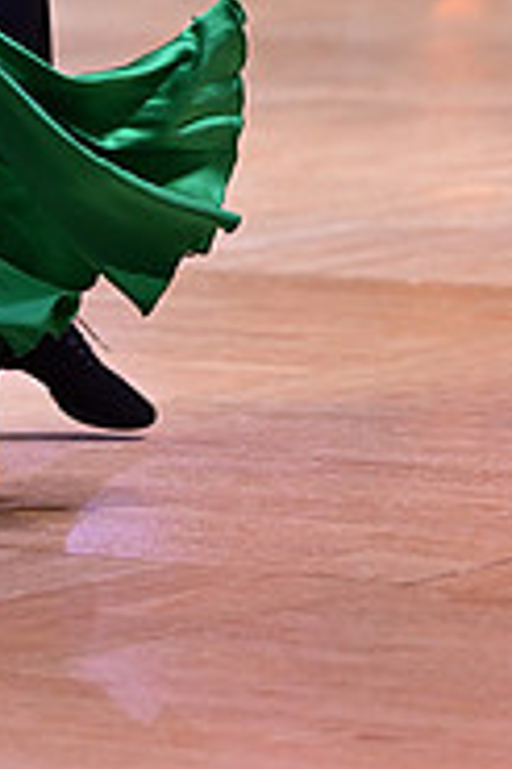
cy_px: -270
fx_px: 7352
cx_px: -254
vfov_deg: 5.9
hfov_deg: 4.0
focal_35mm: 344
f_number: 2.8
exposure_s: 1/500
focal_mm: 110
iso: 1600
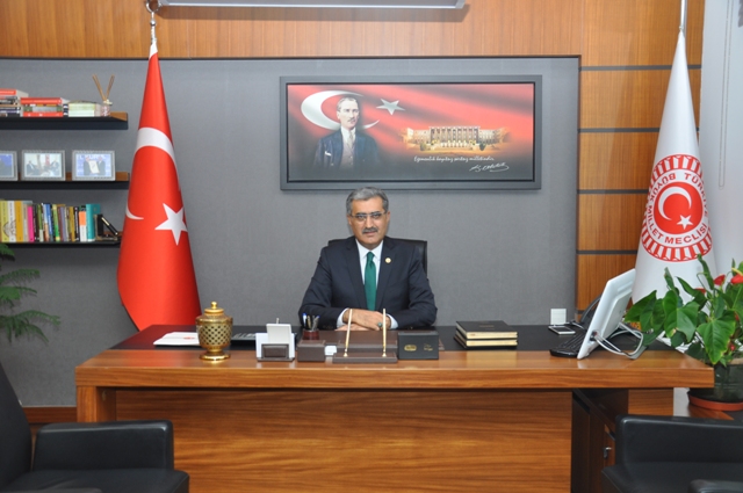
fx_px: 773
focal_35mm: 38
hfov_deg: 51.3
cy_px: 246
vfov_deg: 35.4
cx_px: 372
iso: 250
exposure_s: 1/60
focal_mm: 25
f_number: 4.5
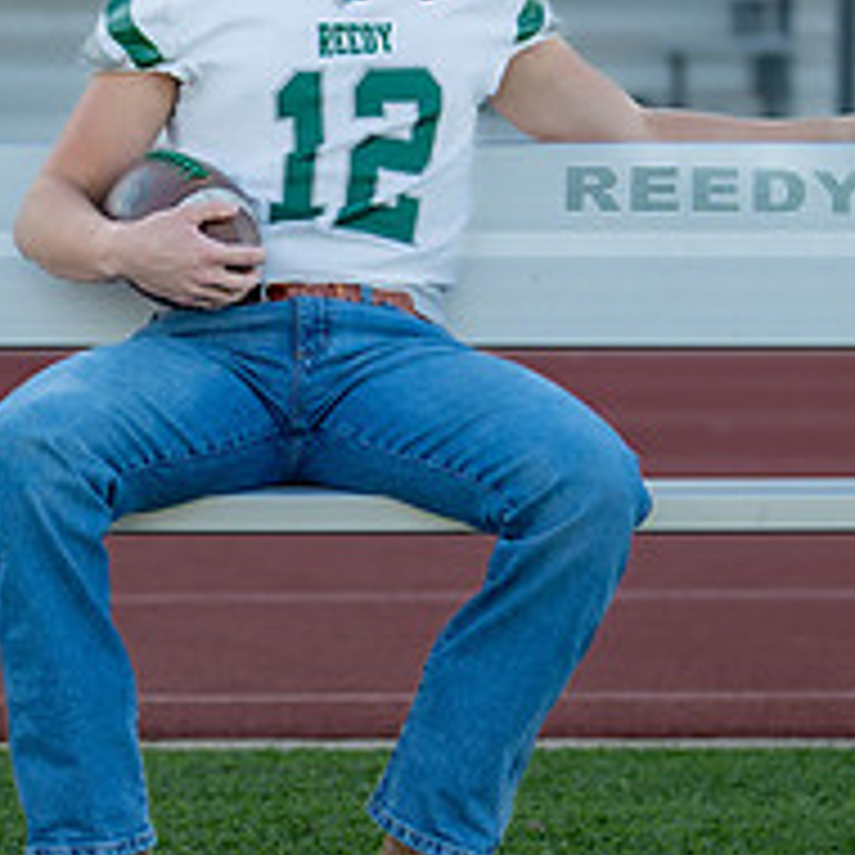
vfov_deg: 11.1
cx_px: 398
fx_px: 4415
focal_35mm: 158
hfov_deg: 11.1
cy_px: 339
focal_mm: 50
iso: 100
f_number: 1.2
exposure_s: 1/2000
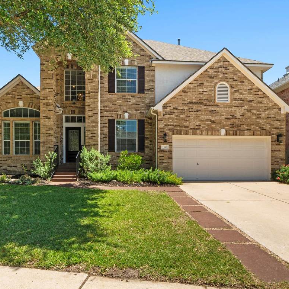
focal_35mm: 21
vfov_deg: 72.1
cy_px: 149
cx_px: 146
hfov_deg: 72.1
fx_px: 198
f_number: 11
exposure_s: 1/25
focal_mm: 10
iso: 250
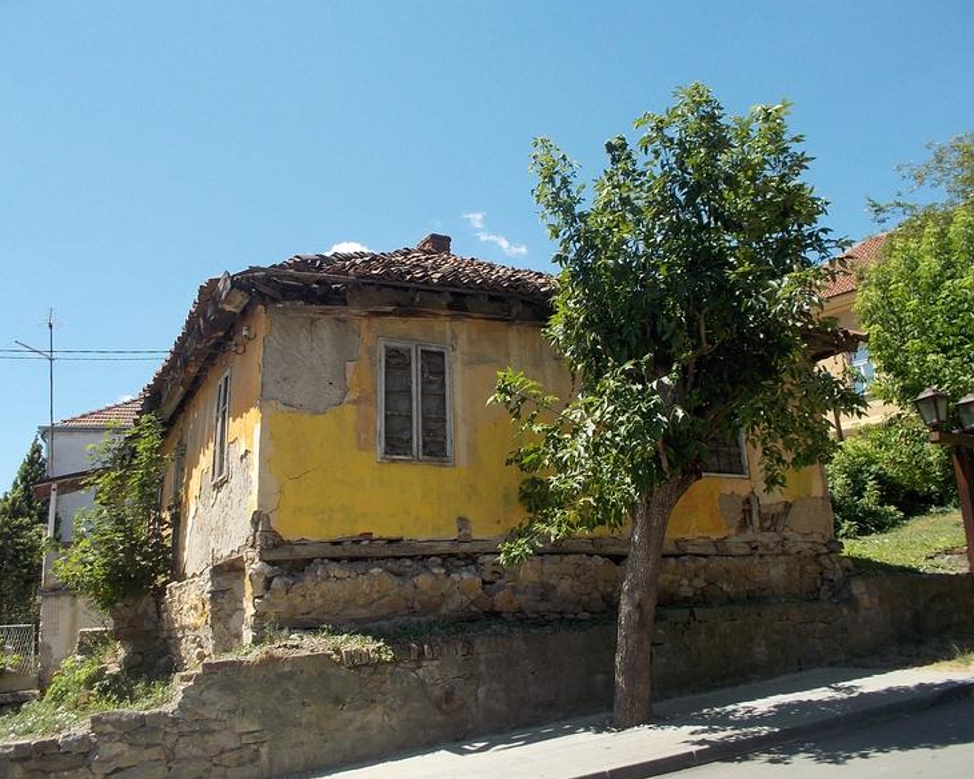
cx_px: 464
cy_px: 394
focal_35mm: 31
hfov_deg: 57.2
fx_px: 894
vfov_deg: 47.1
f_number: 3.3
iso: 80
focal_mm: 4.1
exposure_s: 1/500
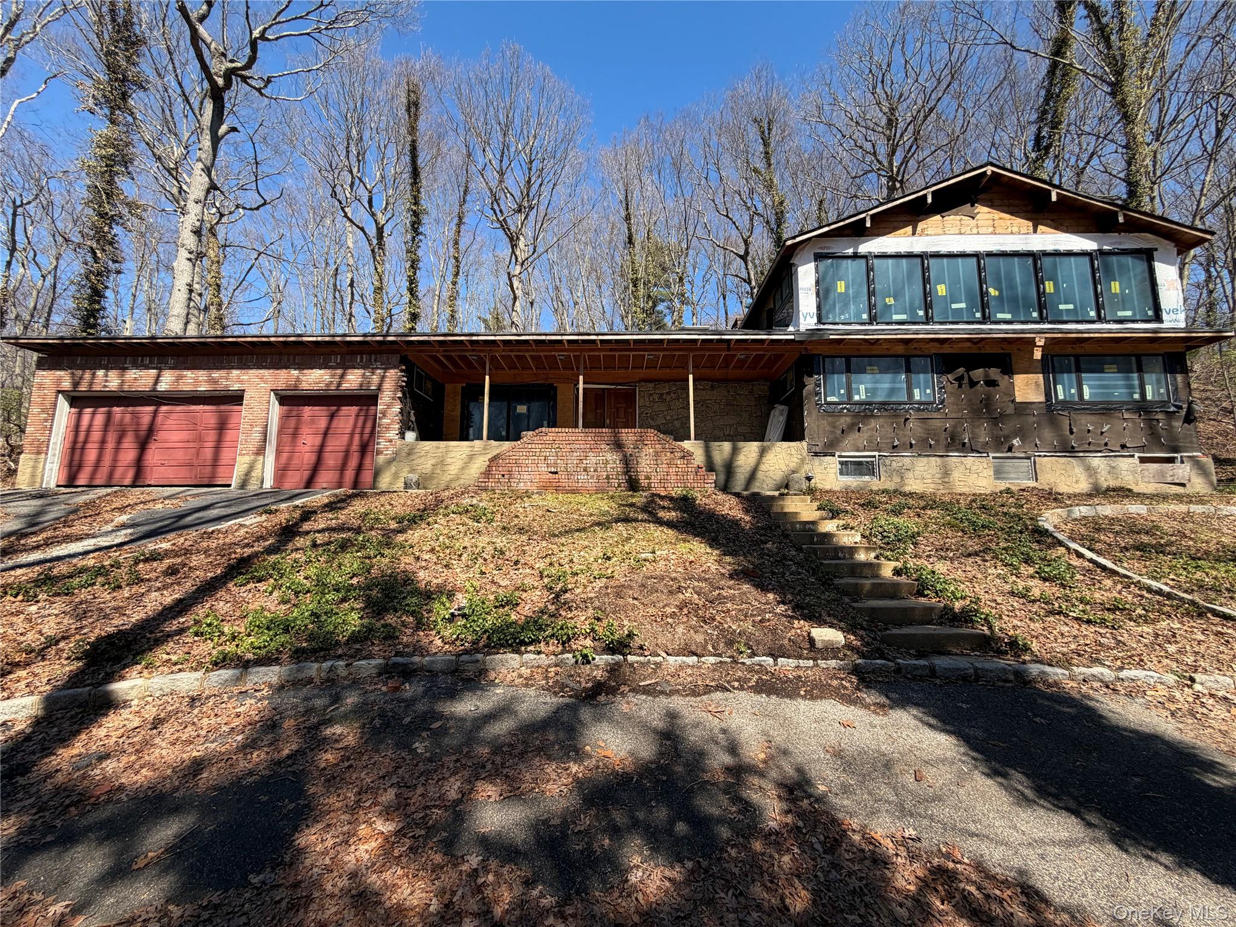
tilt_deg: +6.8
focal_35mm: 14
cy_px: 464
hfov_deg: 102.1
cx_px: 618
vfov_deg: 85.7
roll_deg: -0.7
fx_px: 500
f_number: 2.2
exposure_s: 1/596
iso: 40
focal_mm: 2.22
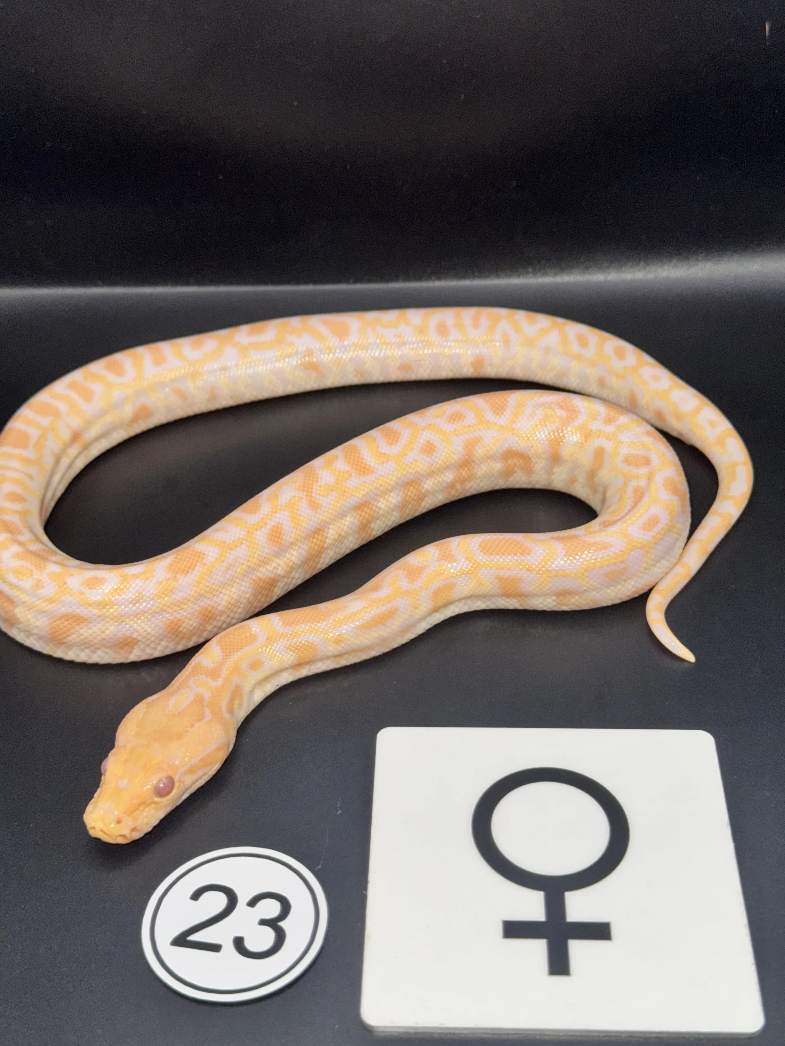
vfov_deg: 39.7
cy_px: 523
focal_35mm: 48
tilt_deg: -41.1
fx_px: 1451
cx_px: 392
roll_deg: +0.7
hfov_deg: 30.3
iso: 50
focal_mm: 6.76
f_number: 1.78
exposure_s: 1/227
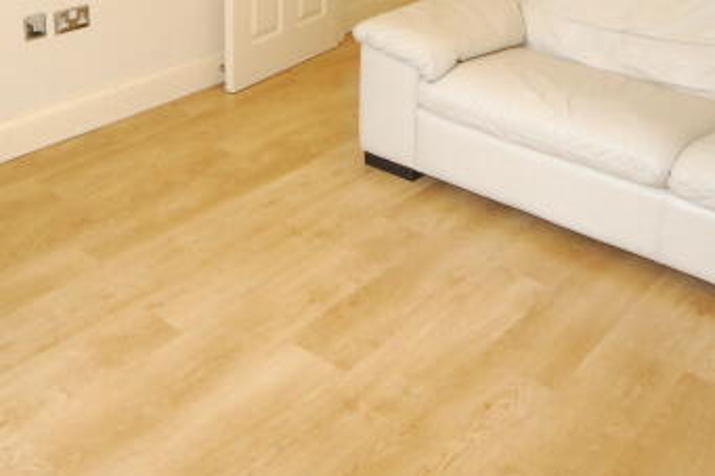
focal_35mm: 45
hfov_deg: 43.3
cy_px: -24
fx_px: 893
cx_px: 268
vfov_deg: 27.7
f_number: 5
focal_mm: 10
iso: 1600
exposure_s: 1/80
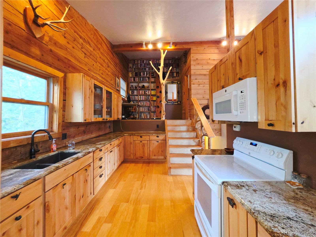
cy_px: 118
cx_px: 158
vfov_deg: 89.9
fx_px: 119
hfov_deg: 106.2
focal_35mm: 13
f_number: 1.9
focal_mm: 2.2
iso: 160
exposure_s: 1/60.2
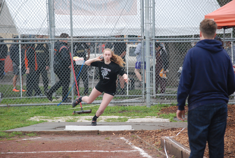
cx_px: 118
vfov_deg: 7.3
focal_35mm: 188
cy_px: 79
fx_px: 1225
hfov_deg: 11.0
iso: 1000
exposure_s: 1/800
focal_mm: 125
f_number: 7.1
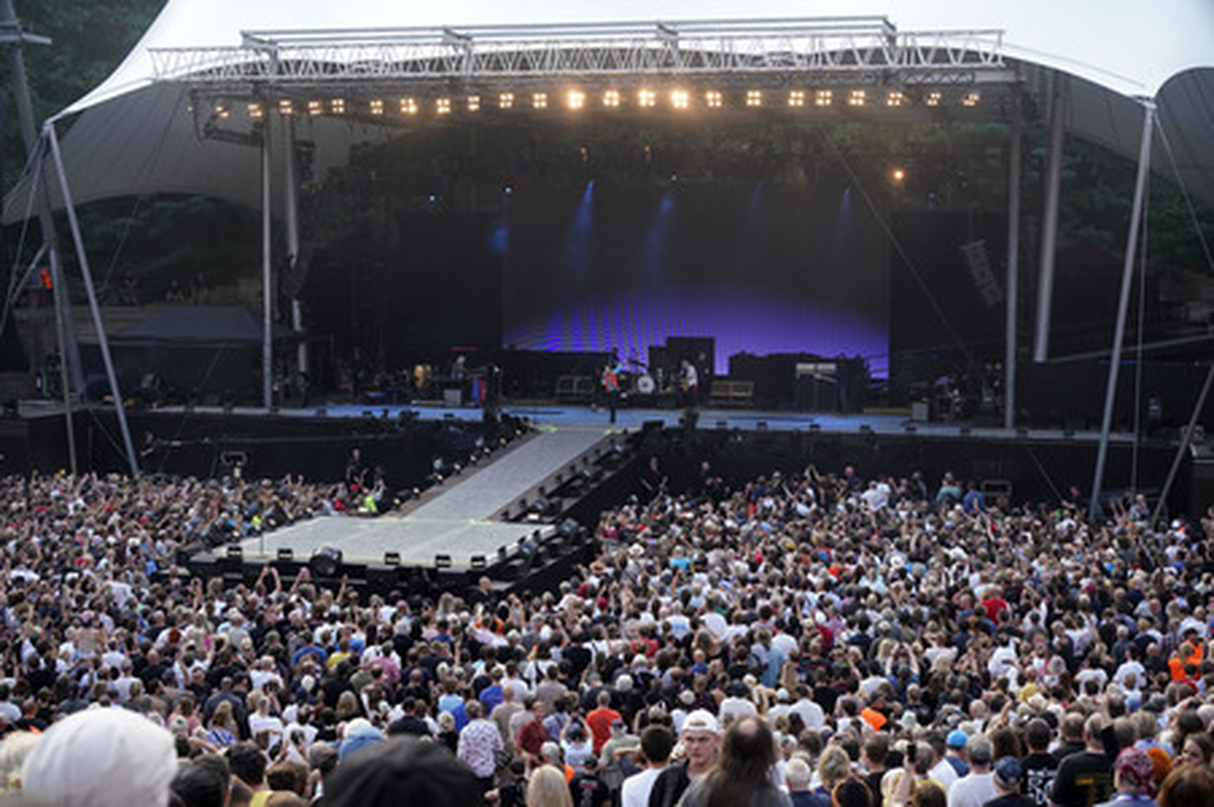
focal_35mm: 54
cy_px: 404
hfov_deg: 36.9
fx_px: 1820
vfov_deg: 25.0
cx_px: 607
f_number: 5.6
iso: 1250
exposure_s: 1/320
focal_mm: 54
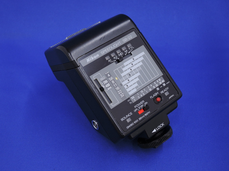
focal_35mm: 55
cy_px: 86
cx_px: 114
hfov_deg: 34.9
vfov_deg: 26.6
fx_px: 364
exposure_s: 1/125
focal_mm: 11.8
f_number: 3.5
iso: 400
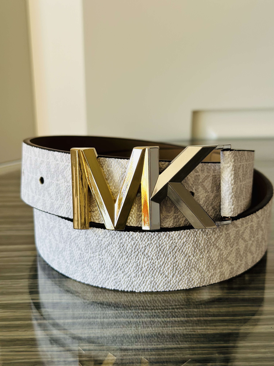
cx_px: 137
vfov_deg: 39.7
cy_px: 183
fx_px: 507
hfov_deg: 30.3
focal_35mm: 48
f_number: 1.78
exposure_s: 1/100
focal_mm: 6.86
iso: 125
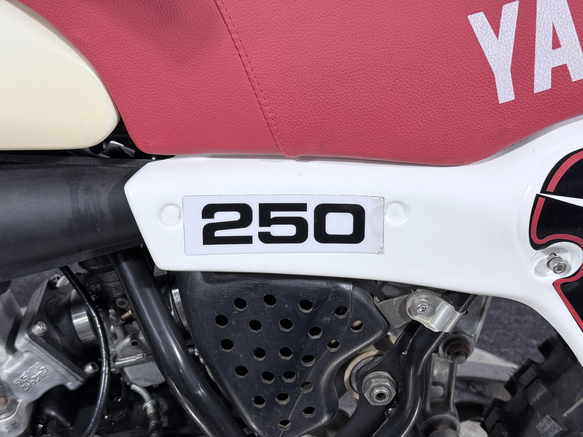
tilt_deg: -31.5
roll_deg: -2.3
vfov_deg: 30.3
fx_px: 808
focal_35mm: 48
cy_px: 218
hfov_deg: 39.7
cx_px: 292
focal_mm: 6.76
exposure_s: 1/121
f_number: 1.78
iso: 50
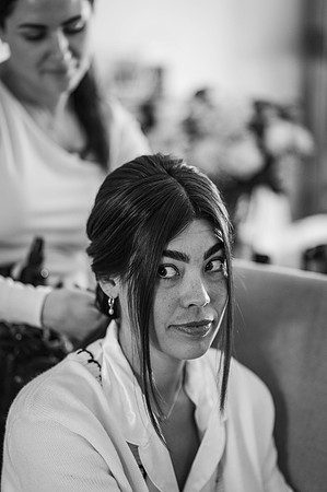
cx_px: 164
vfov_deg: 23.9
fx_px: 1161
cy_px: 246
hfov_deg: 16.0
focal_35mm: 85
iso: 1000
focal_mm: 85
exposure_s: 1/200
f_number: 1.8
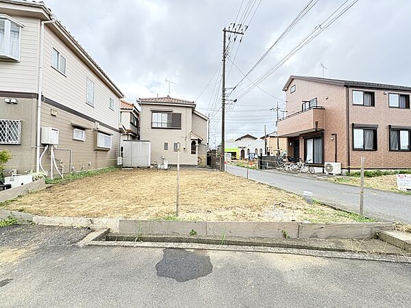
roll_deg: -1.4
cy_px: 154
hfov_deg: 102.1
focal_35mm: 14
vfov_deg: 85.7
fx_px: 166
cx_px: 206
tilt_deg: +2.8
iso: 64
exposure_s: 1/430
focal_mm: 2.22
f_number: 2.2
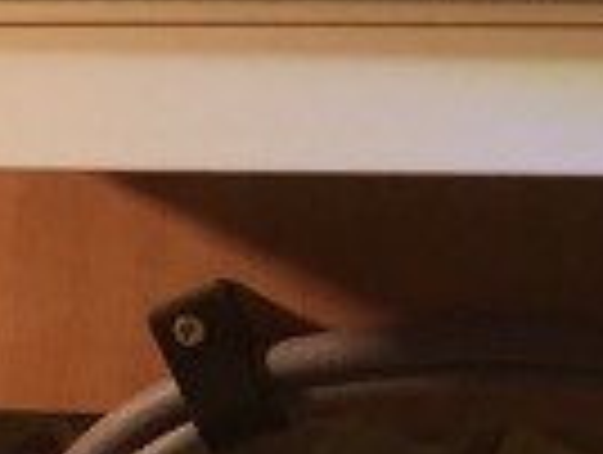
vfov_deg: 5.8
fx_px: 4520
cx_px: 500
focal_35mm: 259
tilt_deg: -8.6
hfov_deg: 7.6
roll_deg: +0.3
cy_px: 148
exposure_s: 1/33
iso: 80
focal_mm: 4.15
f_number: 2.2
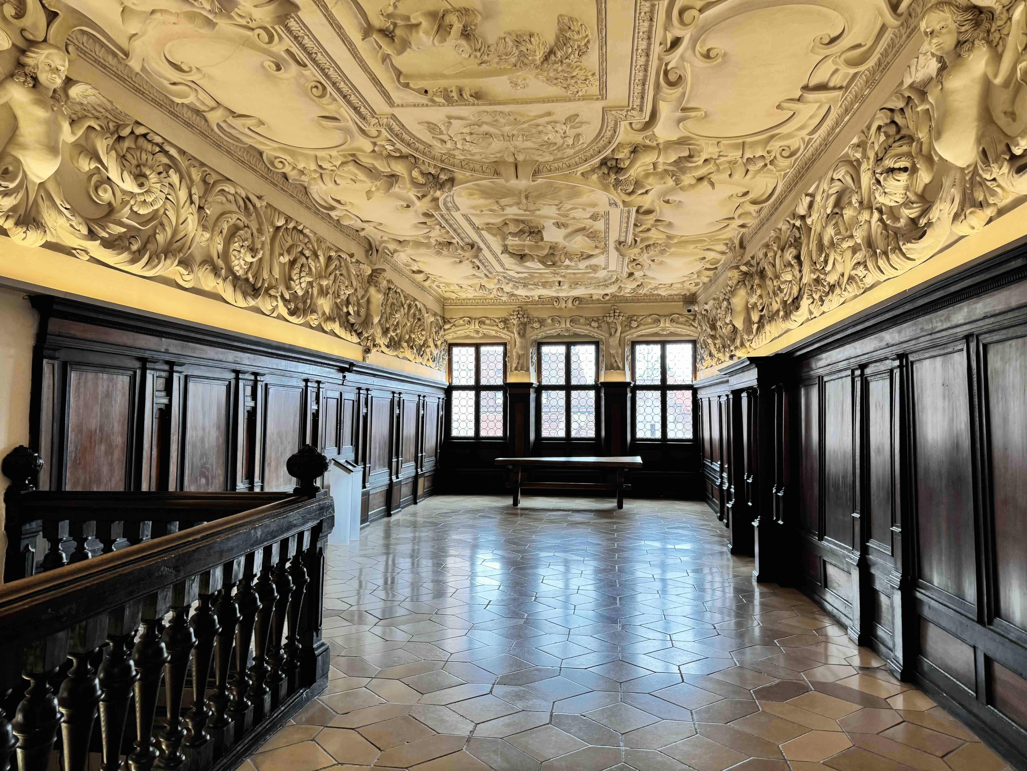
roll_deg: -0.5
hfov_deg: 71.6
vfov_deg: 56.8
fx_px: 712
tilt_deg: +2.8
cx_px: 514
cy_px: 386
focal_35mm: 24
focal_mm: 6.76
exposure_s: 1/45
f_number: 1.78
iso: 160
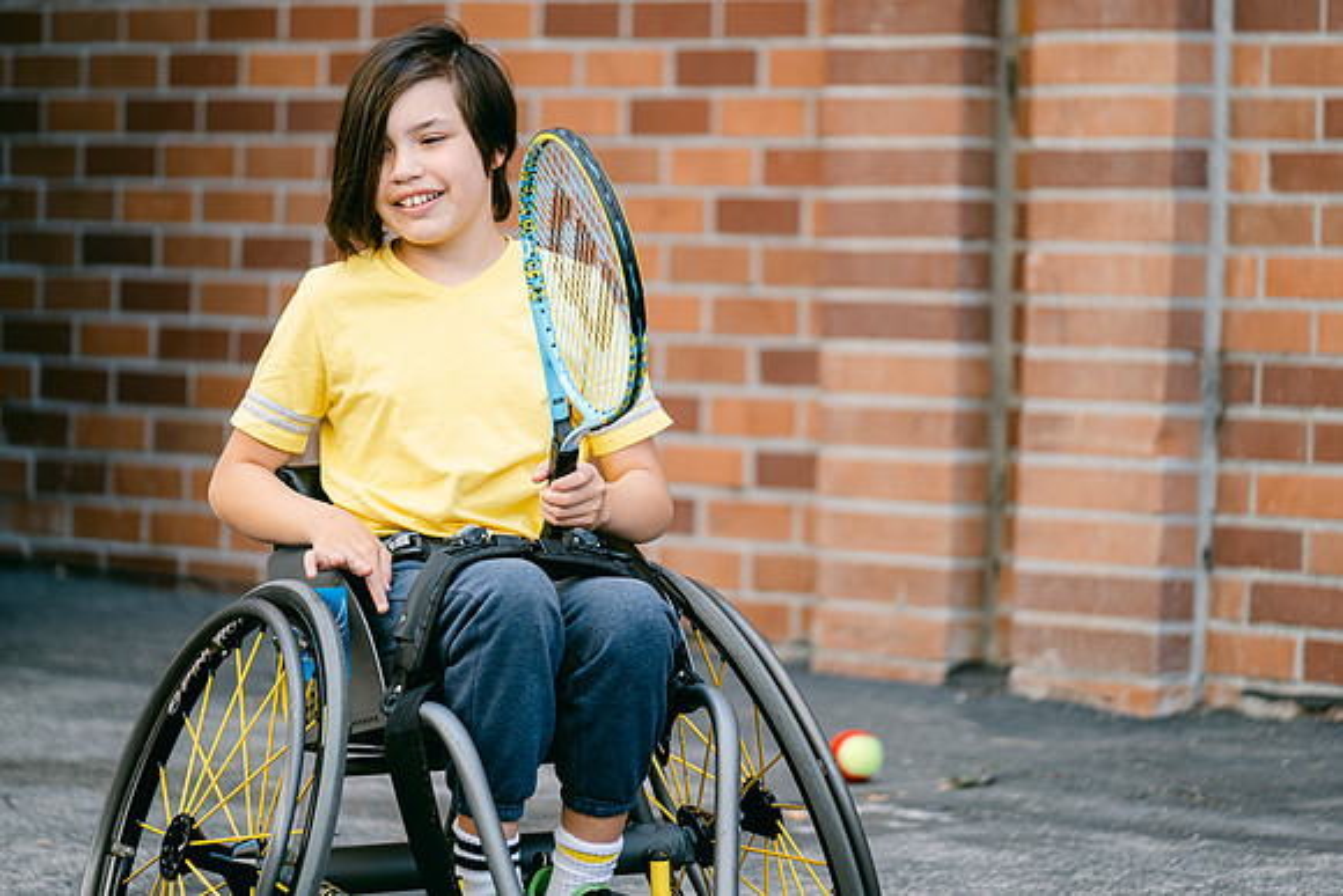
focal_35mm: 207
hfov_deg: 9.9
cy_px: 448
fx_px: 7724
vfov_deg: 6.6
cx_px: 672
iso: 160
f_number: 2.8
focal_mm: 134.4
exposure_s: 1/210
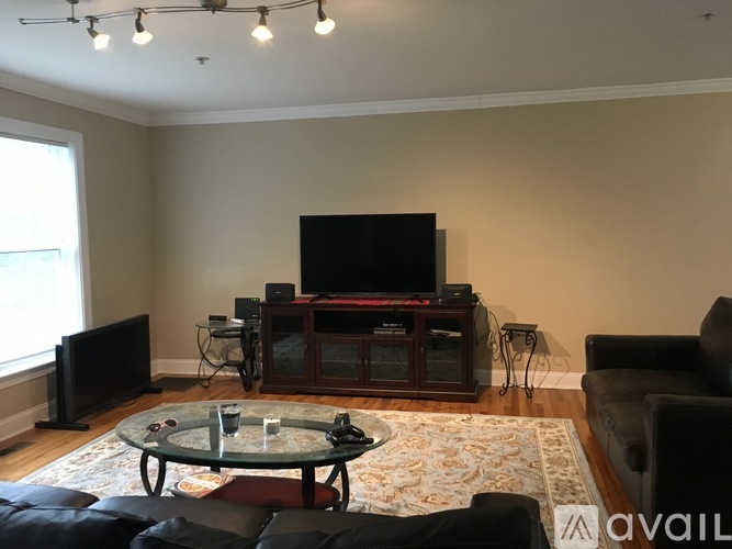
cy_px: 274
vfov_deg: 48.2
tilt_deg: -2.6
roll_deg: +1.0
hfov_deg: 61.7
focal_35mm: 29
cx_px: 366
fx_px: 613
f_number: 2.2
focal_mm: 4.15
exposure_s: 1/30
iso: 200
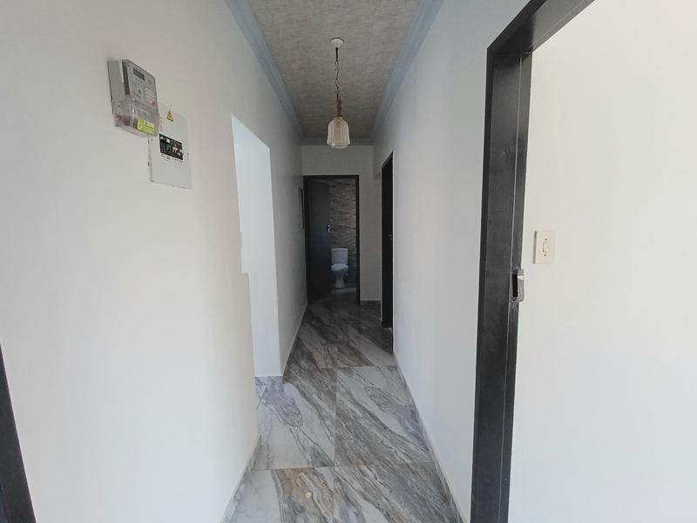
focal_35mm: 16
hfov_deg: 94.5
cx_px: 348
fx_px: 322
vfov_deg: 78.1
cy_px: 262
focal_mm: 1.64
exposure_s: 1/101
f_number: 2.2
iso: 80
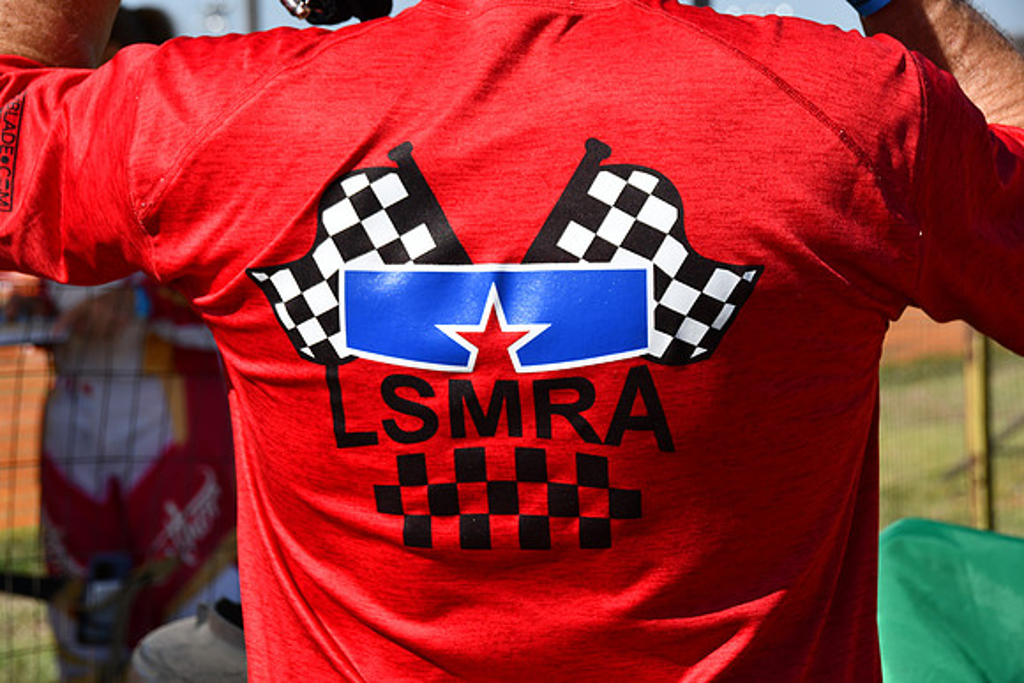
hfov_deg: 15.2
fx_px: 3841
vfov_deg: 10.2
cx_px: 512
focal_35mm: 135
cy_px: 342
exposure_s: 1/320
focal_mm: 90
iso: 100
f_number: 9
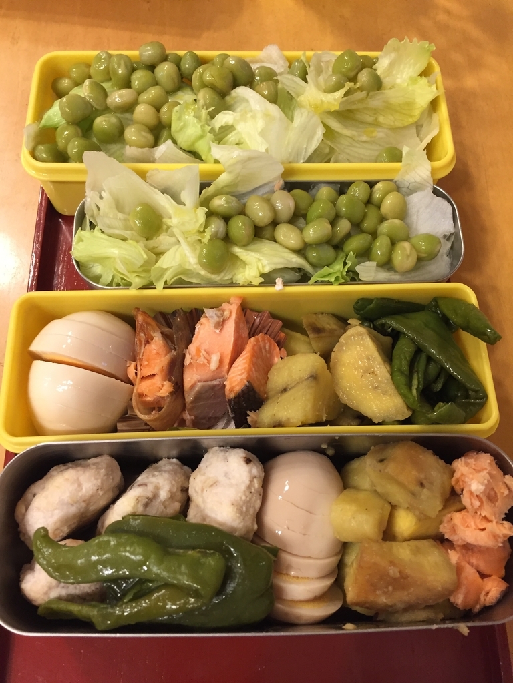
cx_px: 256
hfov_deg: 48.2
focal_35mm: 29
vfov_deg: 61.7
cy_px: 342
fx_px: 573
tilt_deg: -68.6
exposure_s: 1/30
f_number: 2.2
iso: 125
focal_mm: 4.15
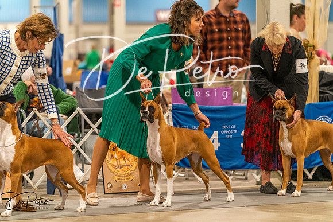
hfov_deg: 10.3
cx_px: 166
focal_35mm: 200
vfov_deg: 6.9
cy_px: 111
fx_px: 1850
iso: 6400
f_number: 3.5
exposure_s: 1/250
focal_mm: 200
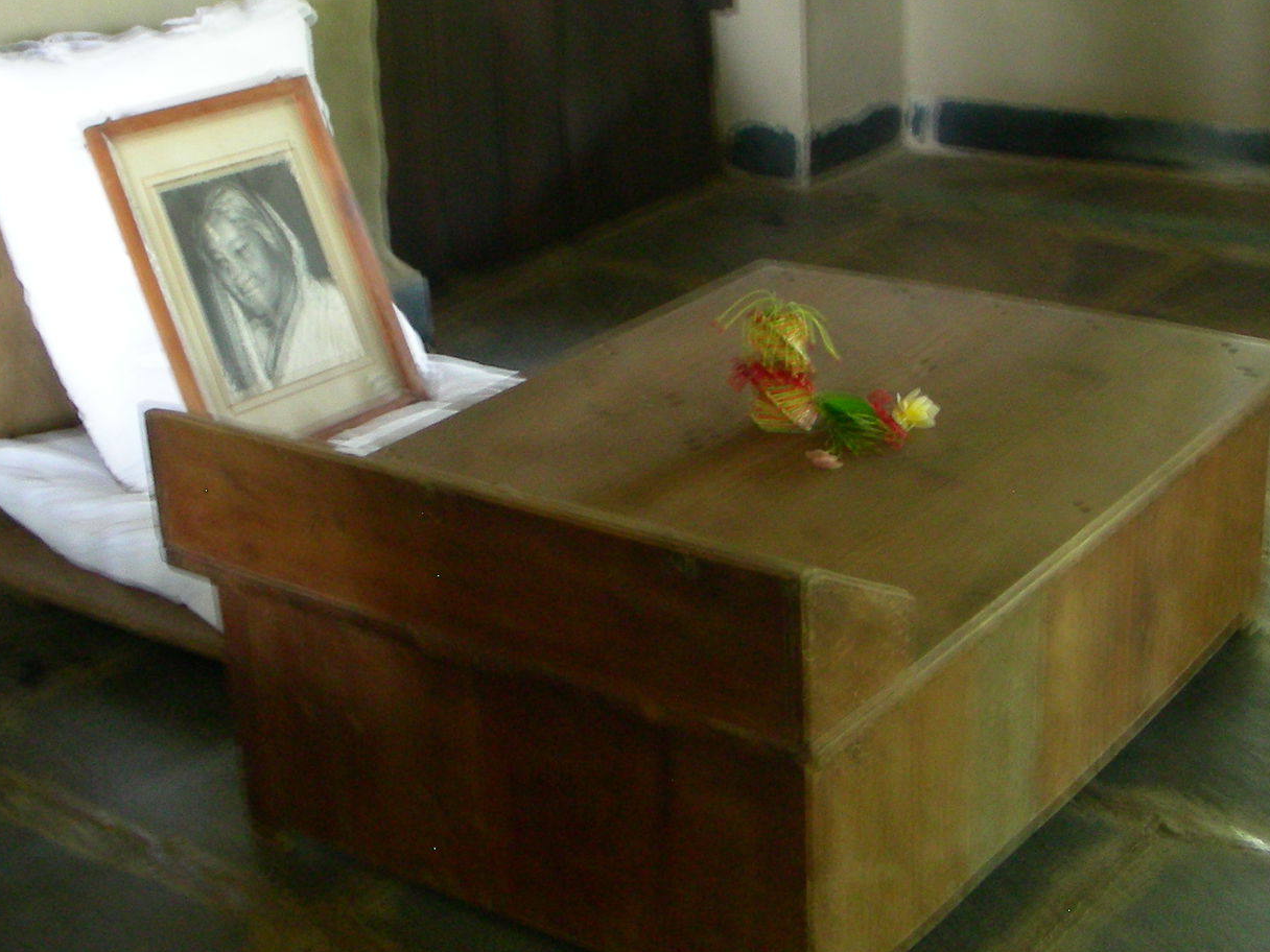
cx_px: 659
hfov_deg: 32.2
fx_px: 2201
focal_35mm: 60
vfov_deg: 24.2
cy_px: 278
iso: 200
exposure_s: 1/2.6
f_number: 3.5
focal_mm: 6.3
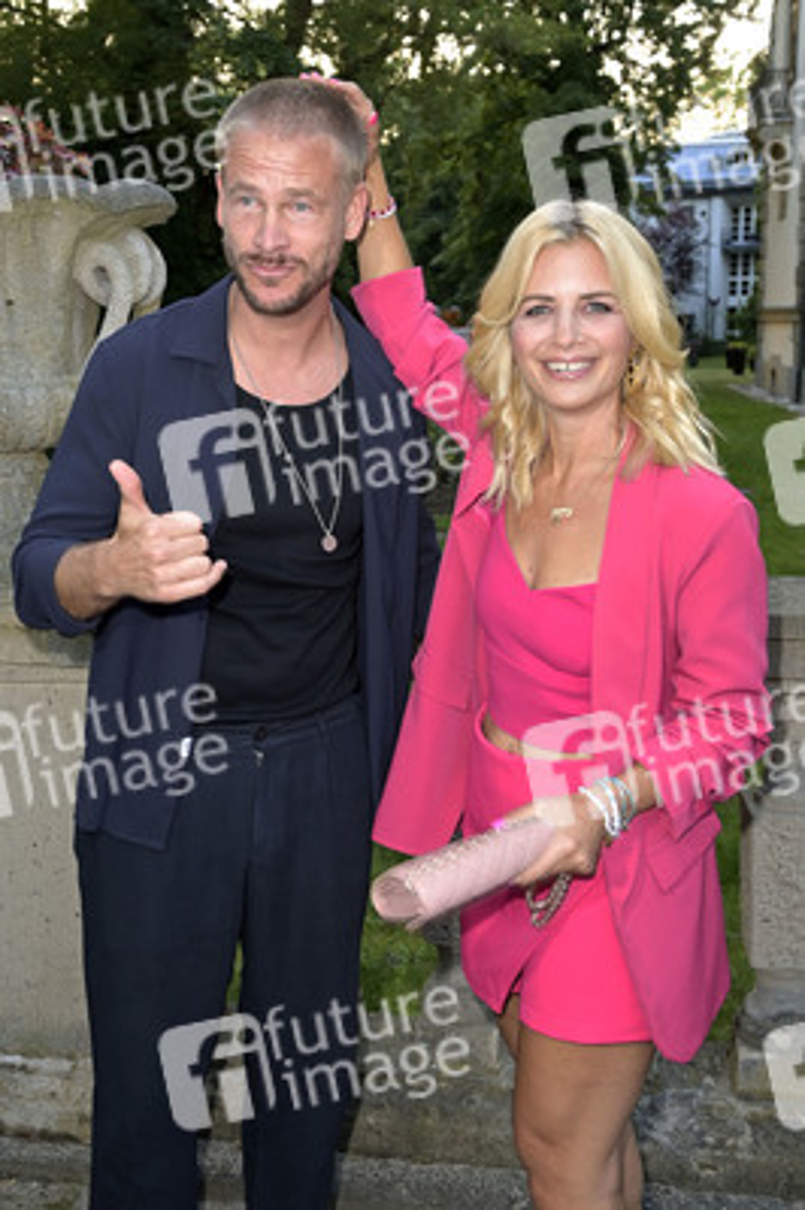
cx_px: 402
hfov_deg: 41.0
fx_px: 1075
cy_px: 605
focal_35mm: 32
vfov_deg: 58.8
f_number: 5.6
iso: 1250
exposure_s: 1/60
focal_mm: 32
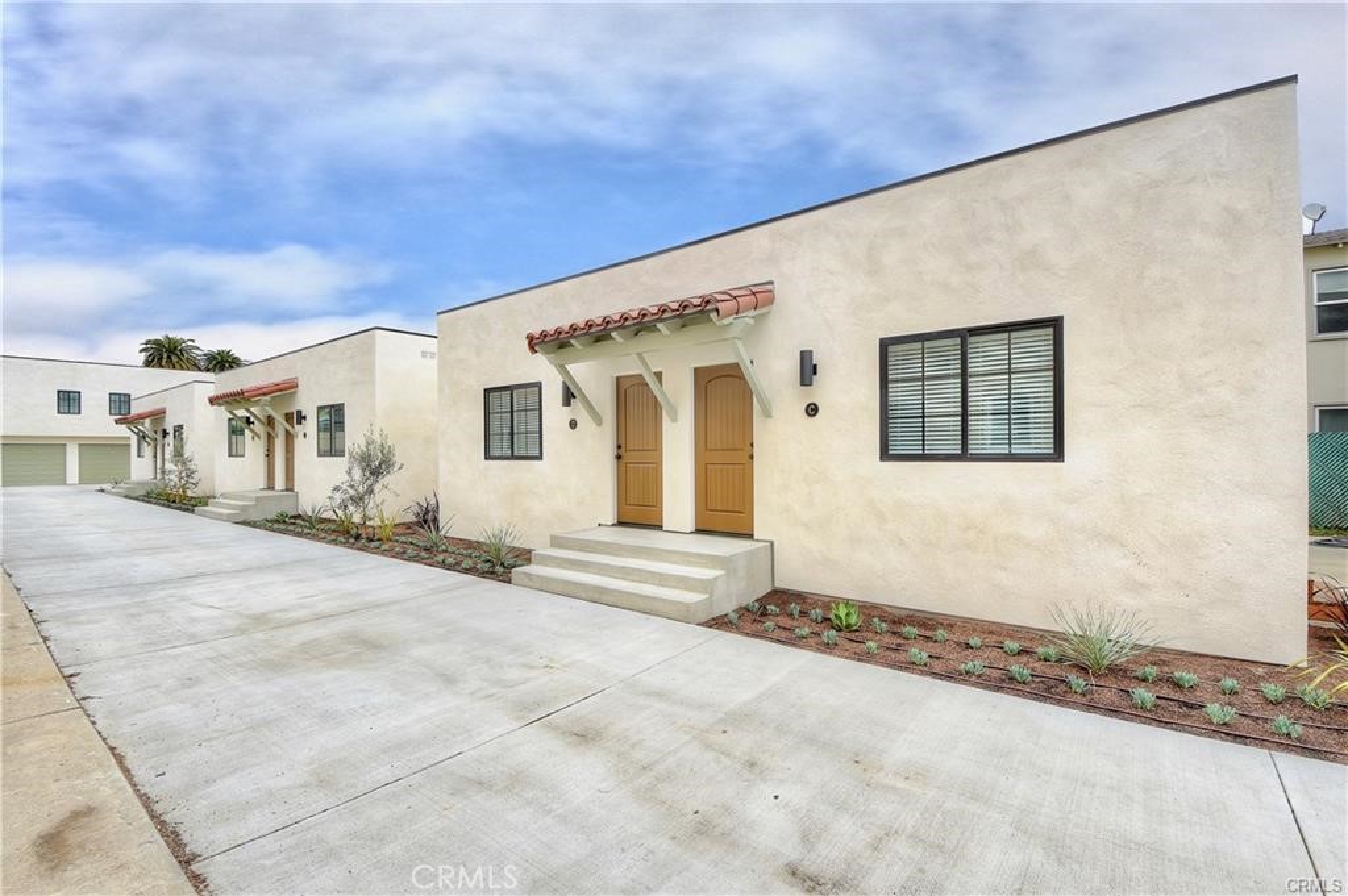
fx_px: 561
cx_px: 674
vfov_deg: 77.2
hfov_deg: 100.4
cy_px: 448
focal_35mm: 15
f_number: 7.1
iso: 100
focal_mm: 10
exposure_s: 1/160
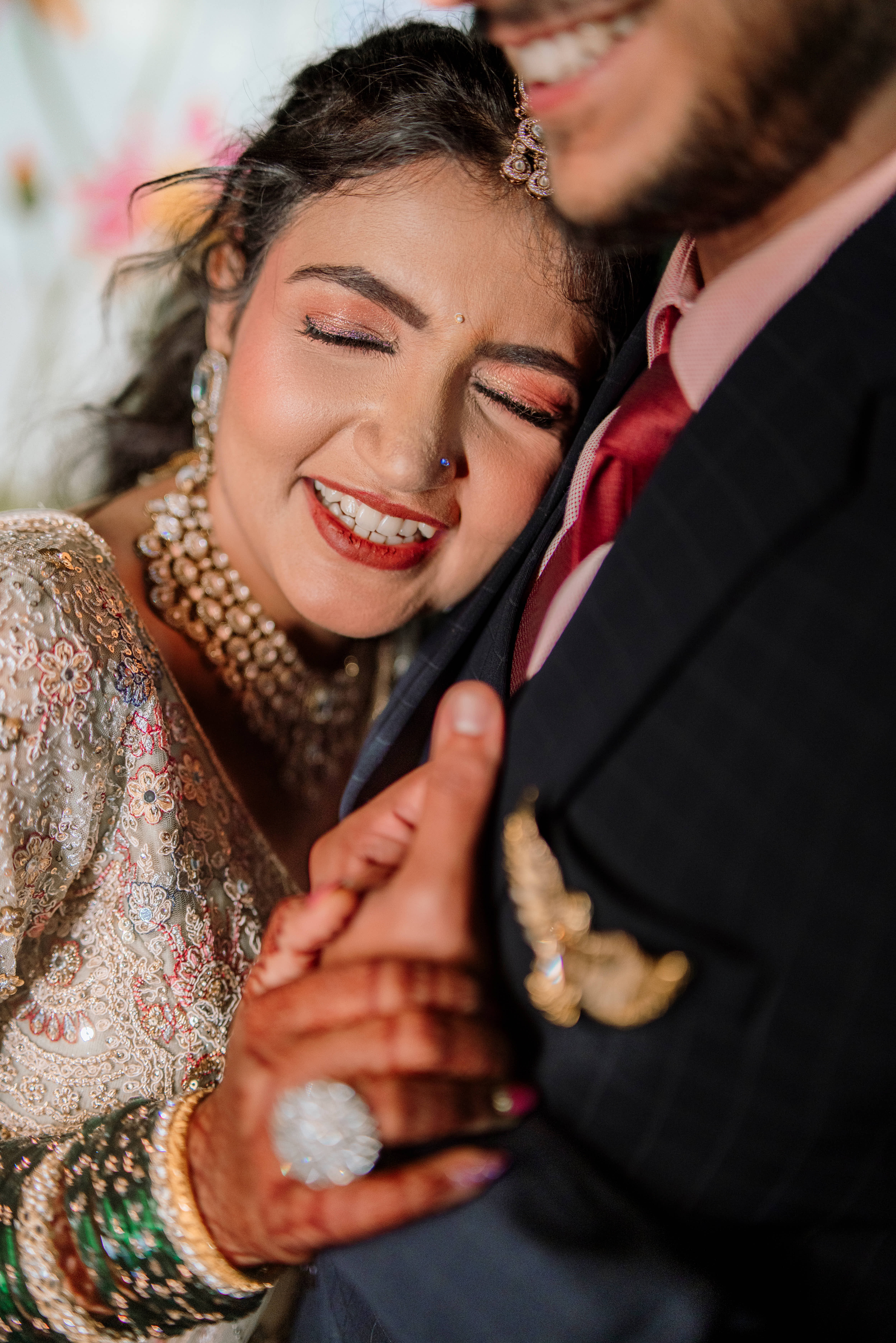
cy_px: 672
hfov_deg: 37.9
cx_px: 448
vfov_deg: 54.4
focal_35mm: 35
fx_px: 1307
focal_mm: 35
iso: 640
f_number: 1.4
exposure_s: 1/400
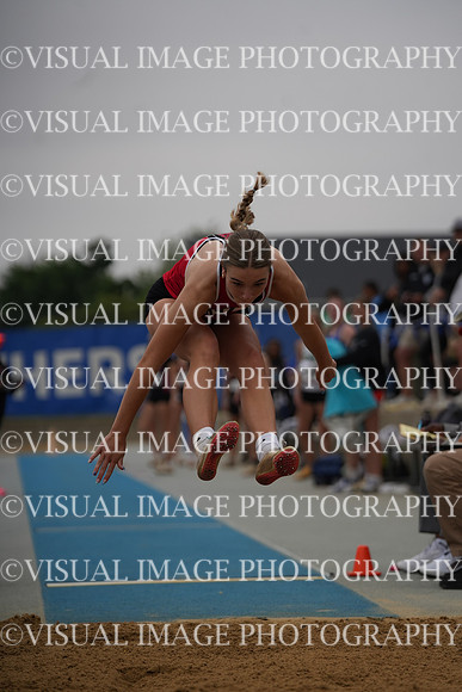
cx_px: 231
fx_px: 3386
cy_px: 346
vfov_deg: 11.7
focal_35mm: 176
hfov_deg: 7.8
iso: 400
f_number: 4
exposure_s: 1/5000
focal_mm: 176
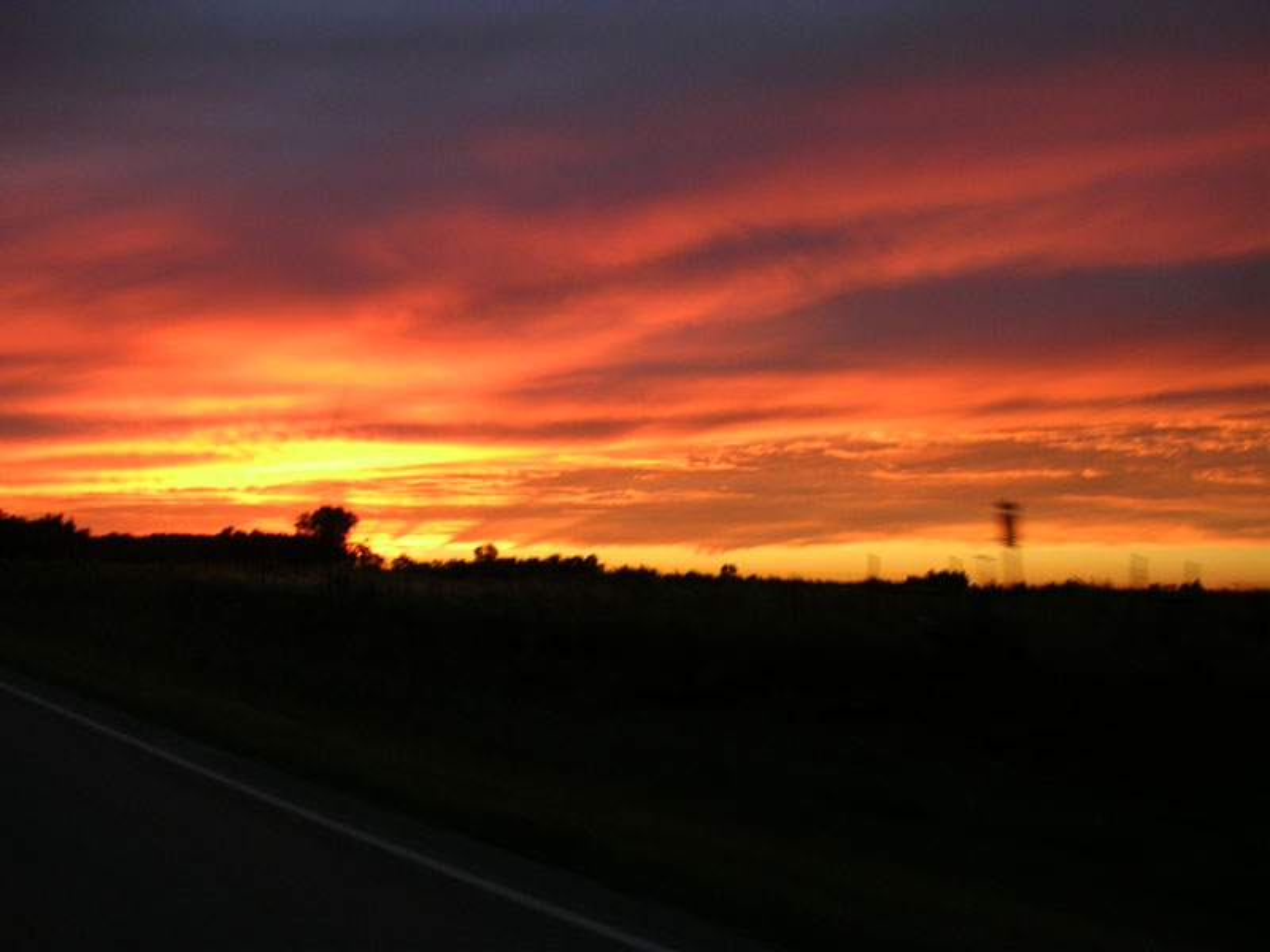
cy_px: 476
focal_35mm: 38
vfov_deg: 37.7
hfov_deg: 49.0
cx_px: 635
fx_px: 1394
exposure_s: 1/71.4
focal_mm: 5.8
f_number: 2.8
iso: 50
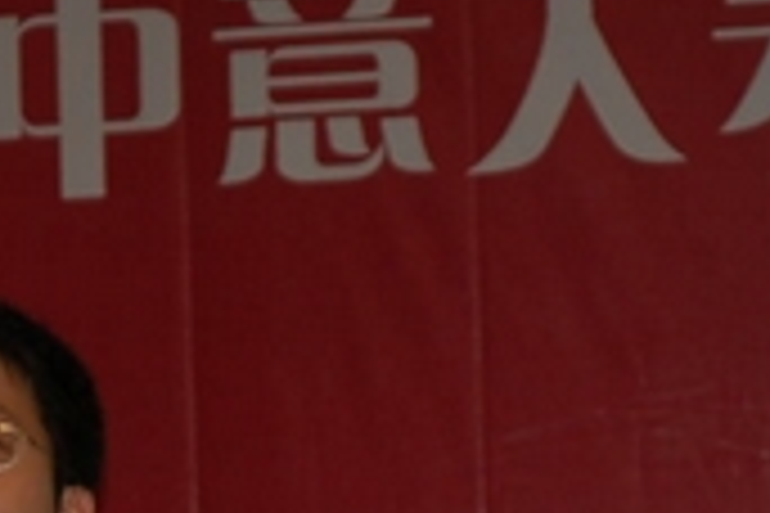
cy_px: 765
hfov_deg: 7.6
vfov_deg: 5.1
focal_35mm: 270
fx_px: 5767
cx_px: 378
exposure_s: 1/60
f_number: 4.5
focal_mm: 55
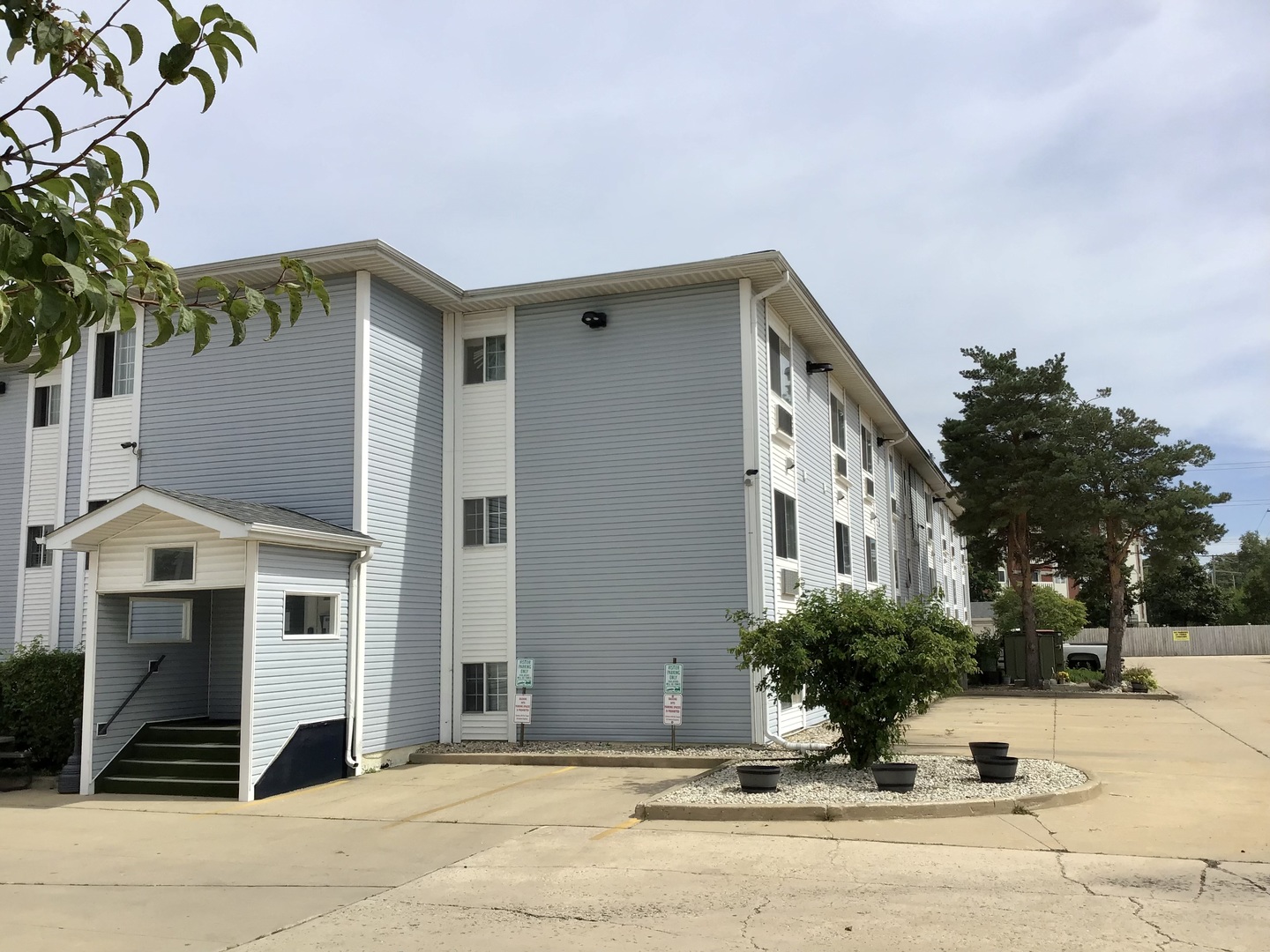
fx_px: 1137
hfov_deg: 58.4
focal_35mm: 31
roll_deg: +0.1
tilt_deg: +8.7
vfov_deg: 45.4
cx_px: 635
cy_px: 476
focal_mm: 3.3
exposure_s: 1/1988
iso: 25
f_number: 2.4
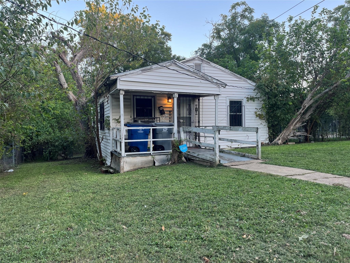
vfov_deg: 53.1
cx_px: 175
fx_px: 263
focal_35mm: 26
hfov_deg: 67.3
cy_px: 132
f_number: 1.6
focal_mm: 5.1
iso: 50
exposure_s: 1/134
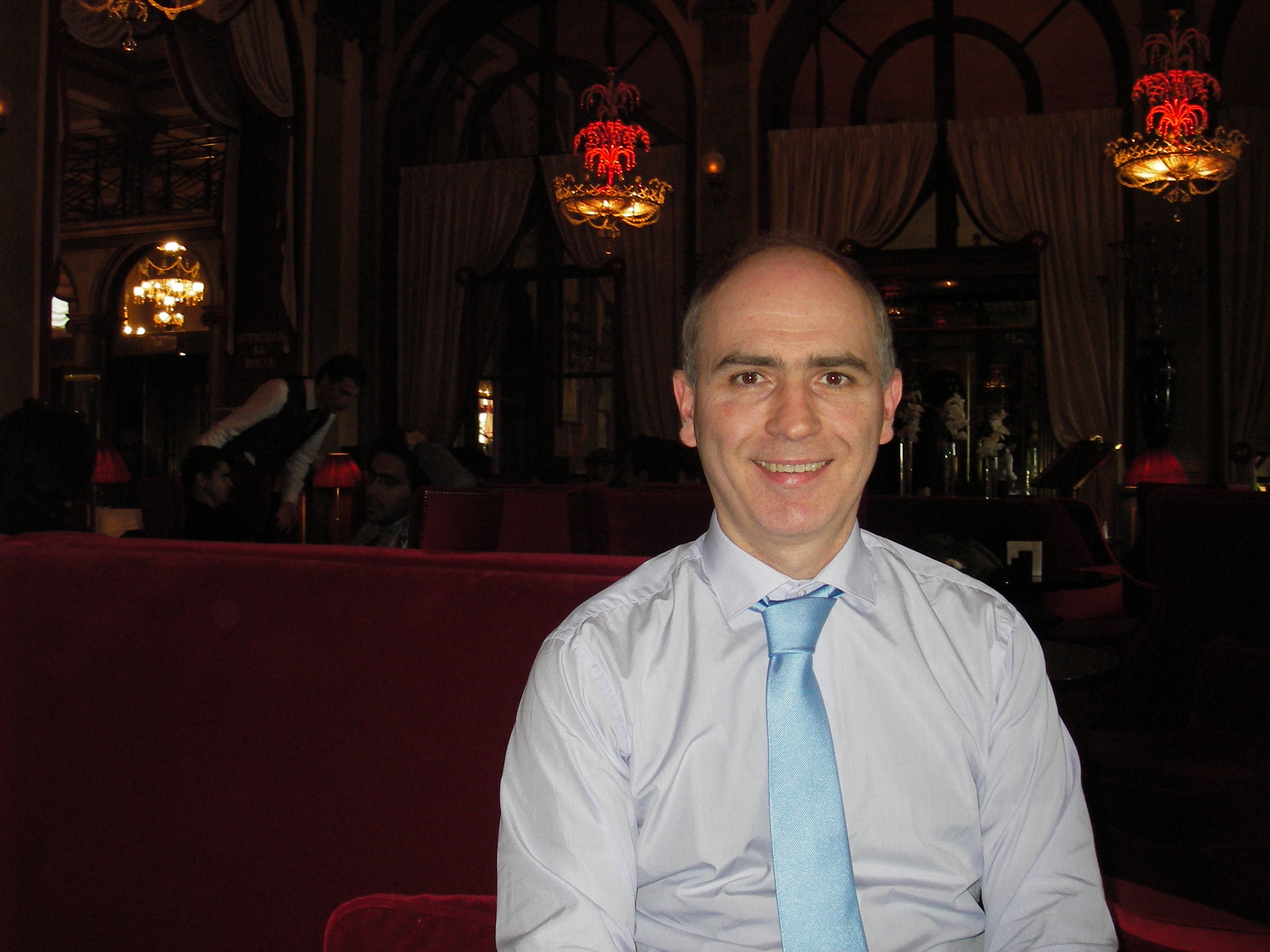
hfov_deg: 49.0
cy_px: 476
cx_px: 635
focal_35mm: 38
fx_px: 1394
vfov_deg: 37.7
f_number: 3.3
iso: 100
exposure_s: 1/30
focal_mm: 6.3
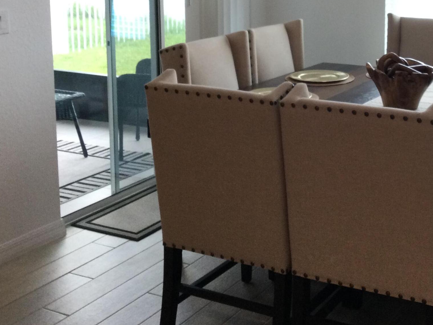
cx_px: 365
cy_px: 53
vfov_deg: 24.3
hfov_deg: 31.6
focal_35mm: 59
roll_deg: -1.7
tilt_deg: -9.7
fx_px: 738
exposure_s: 1/30
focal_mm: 3.3
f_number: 2.4
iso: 25
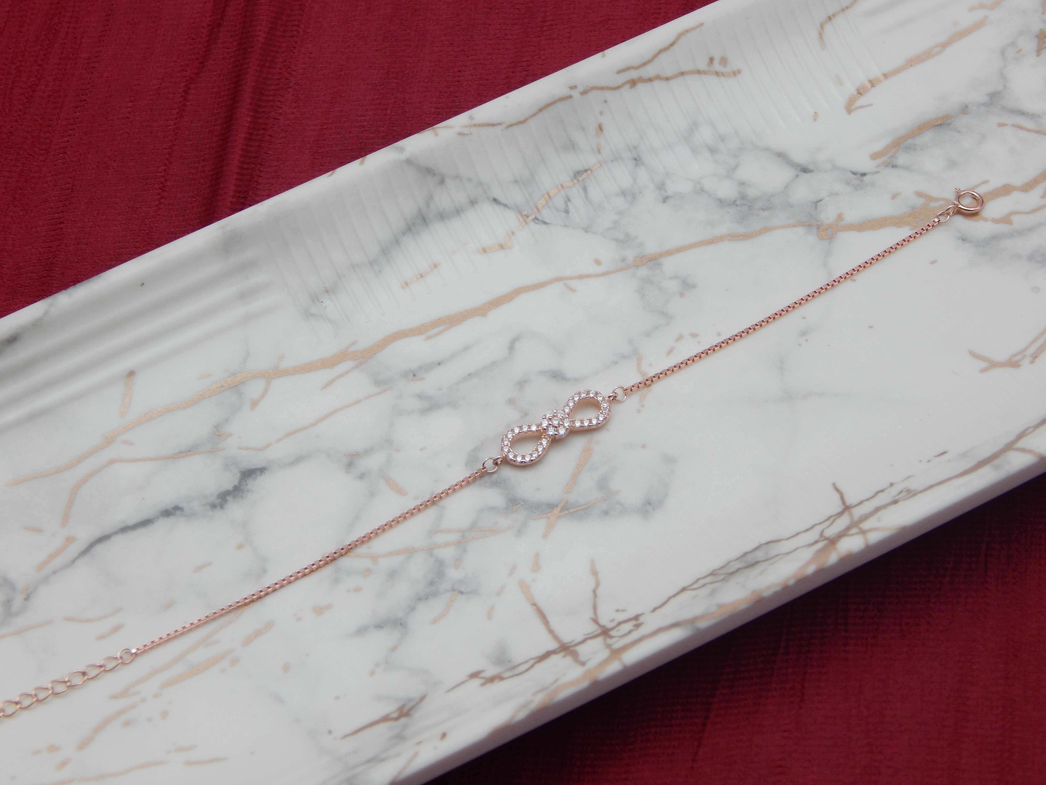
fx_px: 3143
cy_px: 392
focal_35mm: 104
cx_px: 523
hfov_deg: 18.9
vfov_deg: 14.2
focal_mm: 18.7
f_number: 4.5
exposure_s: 1/160
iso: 125
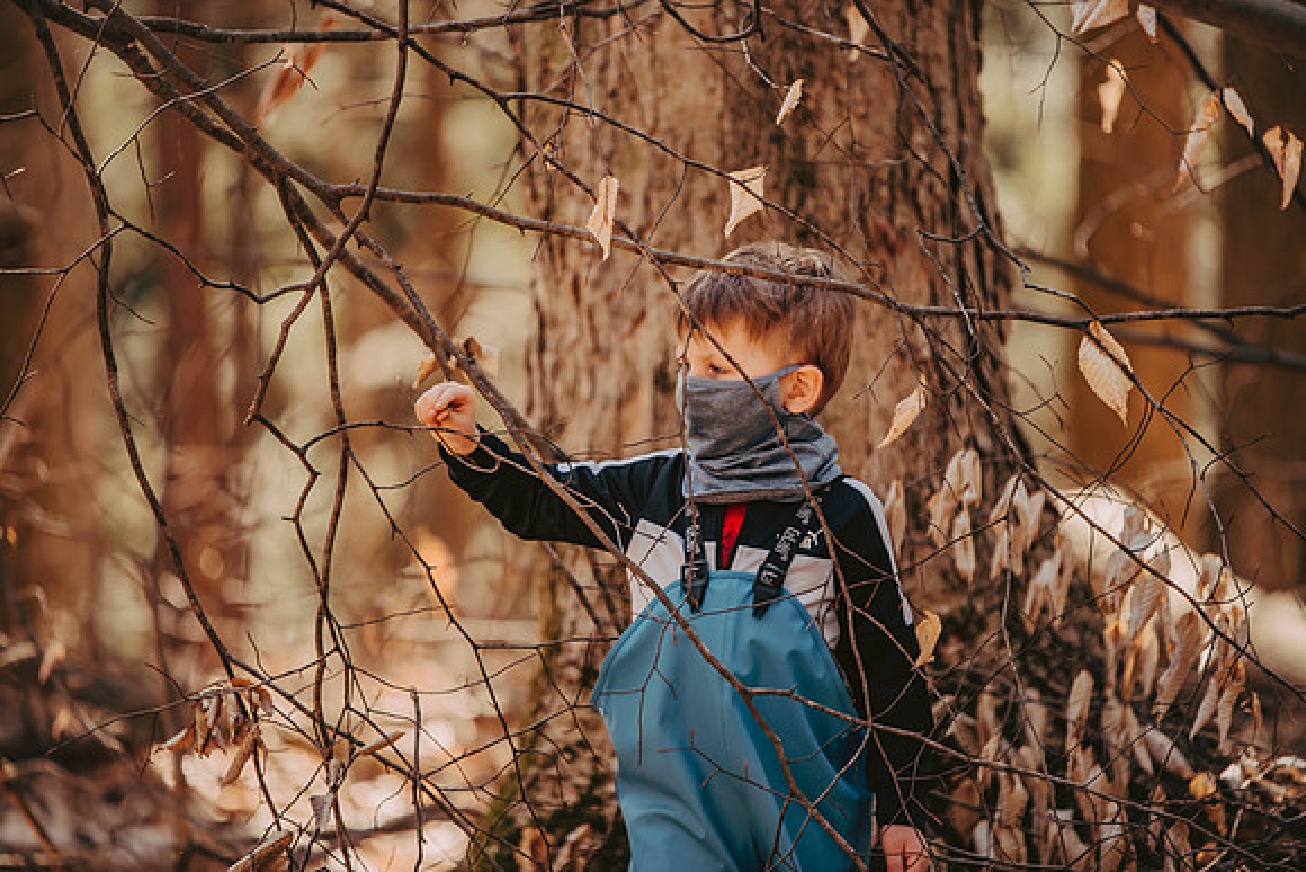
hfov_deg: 10.3
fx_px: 7257
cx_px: 653
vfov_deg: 6.9
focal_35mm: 200
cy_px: 436
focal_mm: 200
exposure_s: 1/400
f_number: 2.8
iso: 250
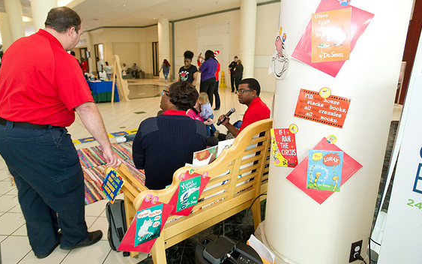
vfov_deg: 57.2
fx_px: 242
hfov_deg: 82.3
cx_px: 208
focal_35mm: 21
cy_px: 121
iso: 1250
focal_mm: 20
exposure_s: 1/250
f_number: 3.5
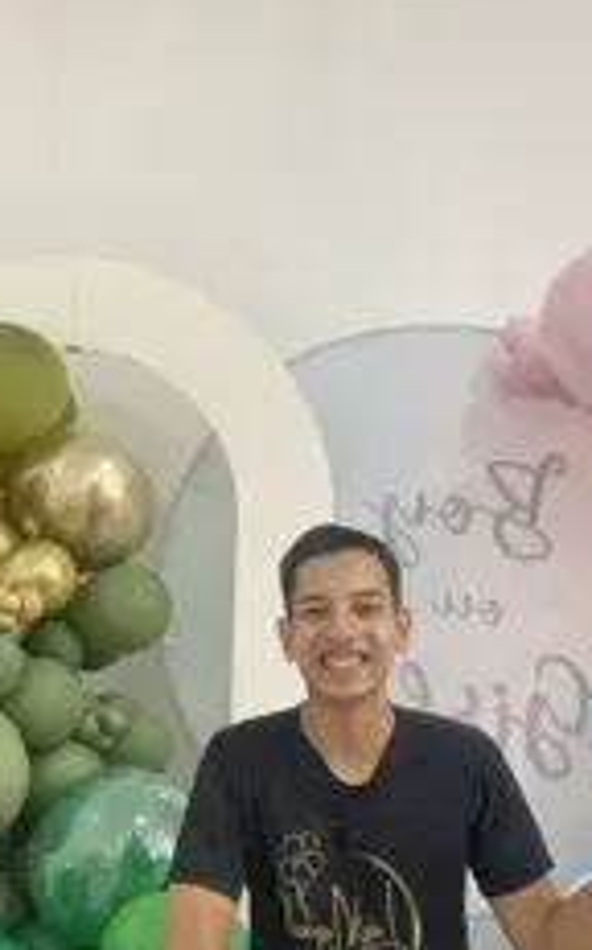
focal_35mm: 47
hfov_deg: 27.2
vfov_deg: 42.6
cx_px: 395
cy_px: 545
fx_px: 1216
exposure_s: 1/60
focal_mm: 2.71
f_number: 2.2
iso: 320
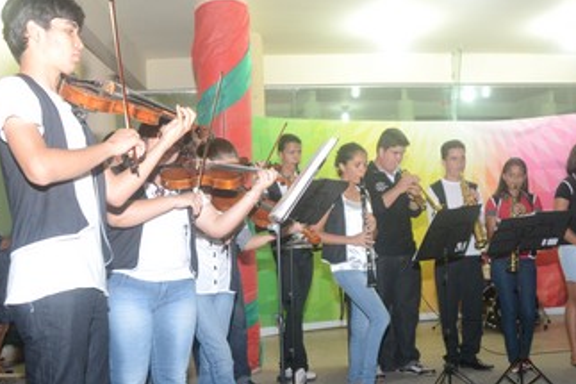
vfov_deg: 29.0
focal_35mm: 46
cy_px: 254
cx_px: 317
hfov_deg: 42.7
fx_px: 736
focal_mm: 22
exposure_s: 1/80
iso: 1600
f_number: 3.8
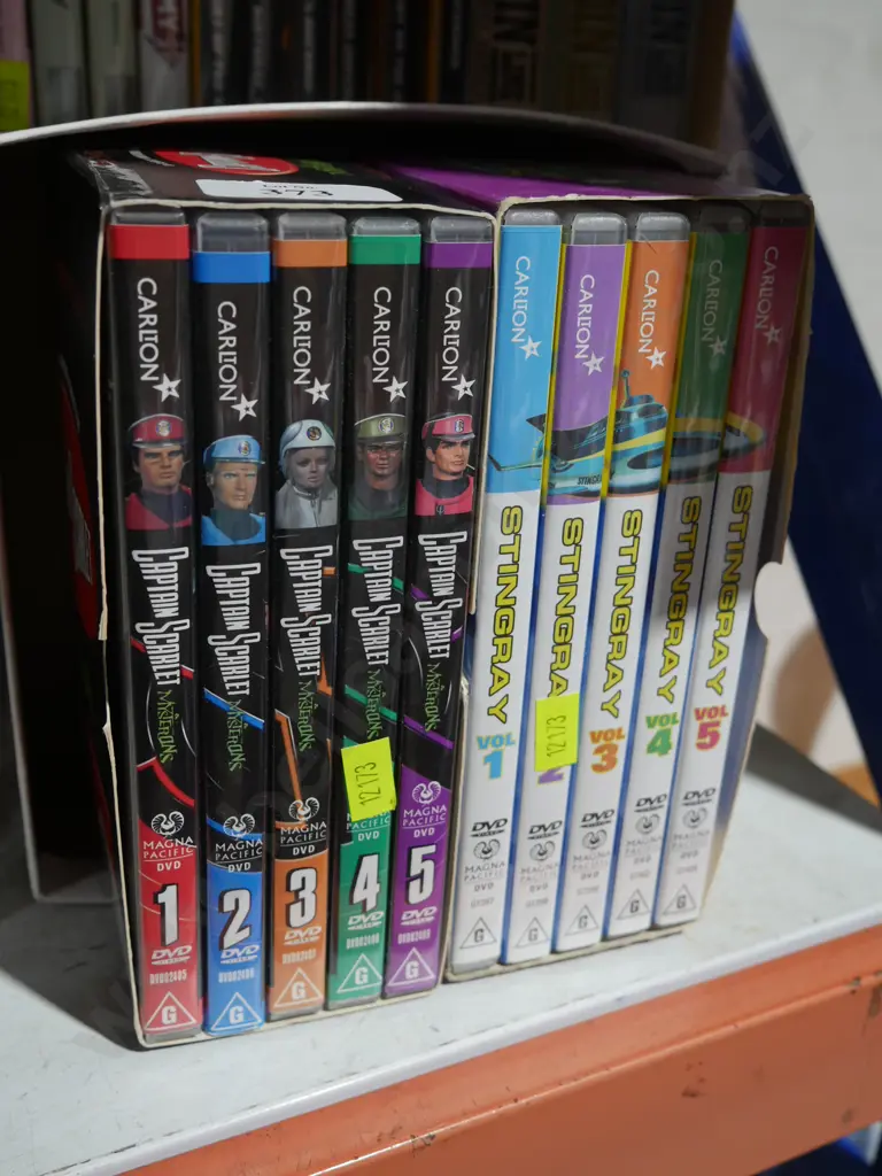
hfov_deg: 37.7
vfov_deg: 49.0
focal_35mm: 38
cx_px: 441
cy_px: 588
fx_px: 1291
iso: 400
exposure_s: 1/60
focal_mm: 19
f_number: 4.1
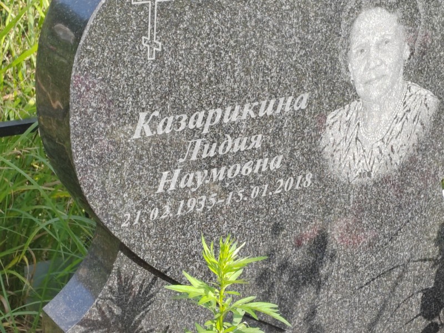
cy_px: 166
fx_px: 1270
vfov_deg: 14.9
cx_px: 222
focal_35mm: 99
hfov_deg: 19.8
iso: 100
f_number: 1.9
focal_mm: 5.52
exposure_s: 1/340
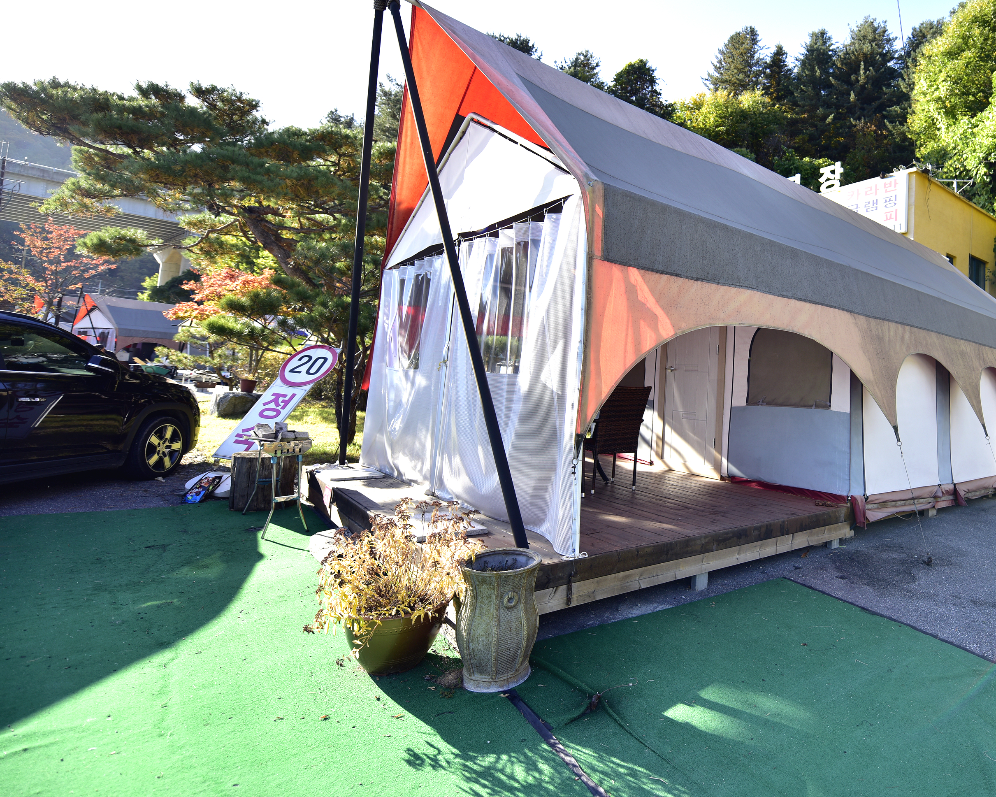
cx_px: 710
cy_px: 341
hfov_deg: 78.8
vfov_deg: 70.5
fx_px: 560
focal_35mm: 19
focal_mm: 14
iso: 100
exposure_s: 1/400
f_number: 2.8
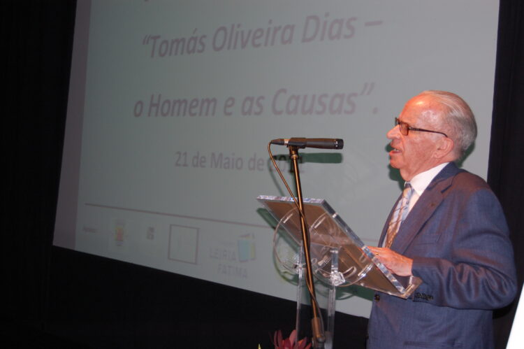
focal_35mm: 60
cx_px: 262
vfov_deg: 22.6
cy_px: 174
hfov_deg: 33.4
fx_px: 873
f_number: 5
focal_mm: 40
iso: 400
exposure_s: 1/60
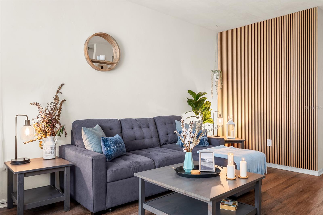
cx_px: 162
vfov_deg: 47.9
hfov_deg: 67.4
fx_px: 242
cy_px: 108
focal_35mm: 27
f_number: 10
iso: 400
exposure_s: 2.5
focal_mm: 27
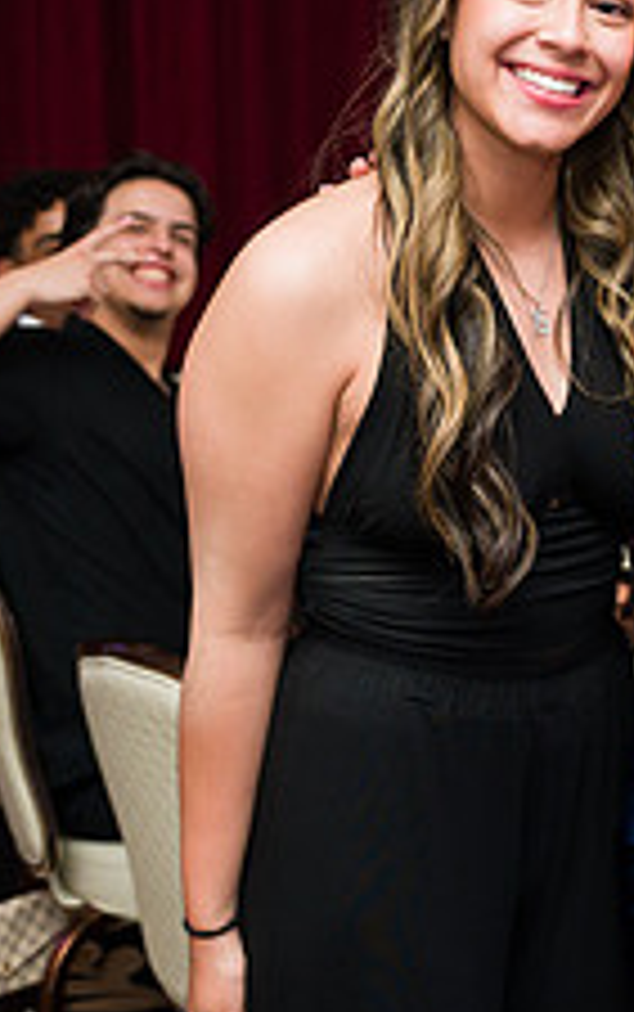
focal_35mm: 85
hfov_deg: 15.2
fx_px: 2345
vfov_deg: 24.3
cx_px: 588
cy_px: 386
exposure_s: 1/200
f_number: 3.2
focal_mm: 30
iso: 1600
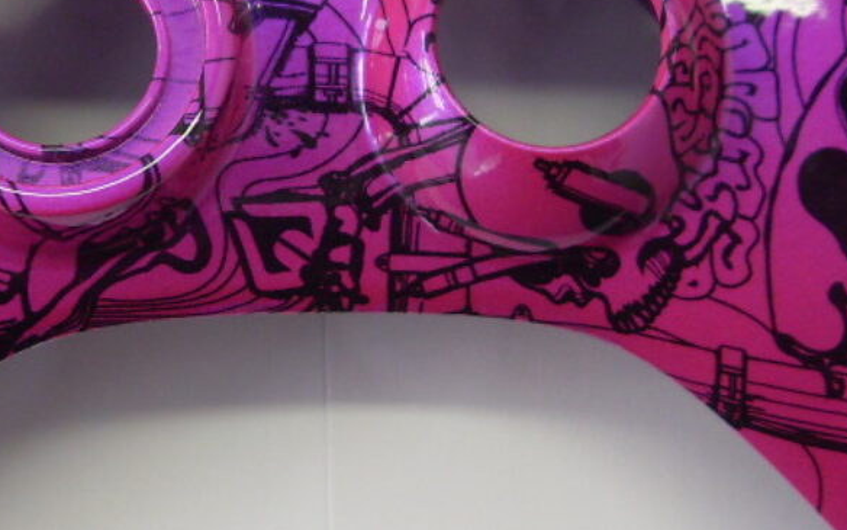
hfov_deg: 23.2
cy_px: 113
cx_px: 329
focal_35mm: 89
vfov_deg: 14.6
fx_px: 2054
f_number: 2.8
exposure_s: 1/45
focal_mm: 6.3
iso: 120
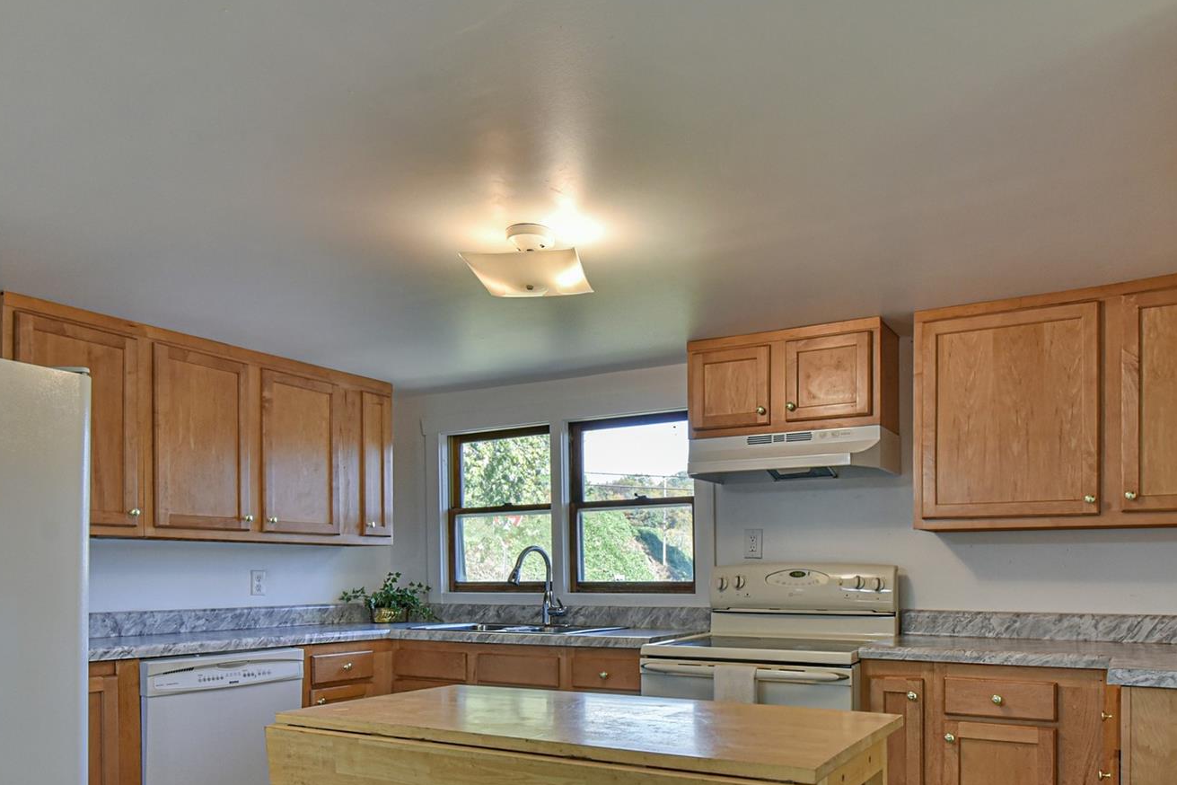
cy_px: 560
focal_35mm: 25
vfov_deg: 49.8
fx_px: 817
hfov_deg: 71.2
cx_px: 663
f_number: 7.1
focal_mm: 16
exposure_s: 1/200
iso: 1600
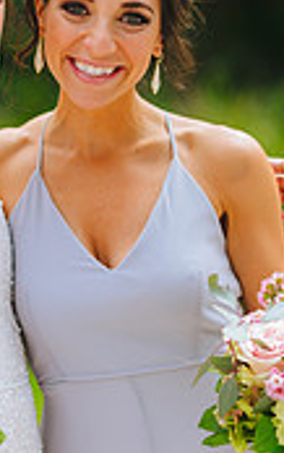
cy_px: 273
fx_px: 2769
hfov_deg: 5.9
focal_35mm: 224
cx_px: 46
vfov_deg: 9.4
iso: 200
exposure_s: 1/2500
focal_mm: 85
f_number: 1.8
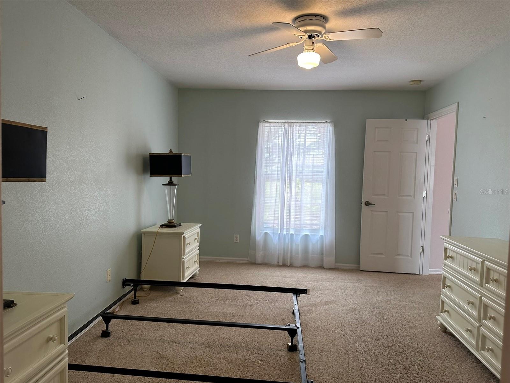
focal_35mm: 24
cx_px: 255
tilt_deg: -2.5
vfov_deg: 56.8
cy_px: 192
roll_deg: -1.8
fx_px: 354
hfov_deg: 71.6
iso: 125
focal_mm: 6.86
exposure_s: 1/60
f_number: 1.78
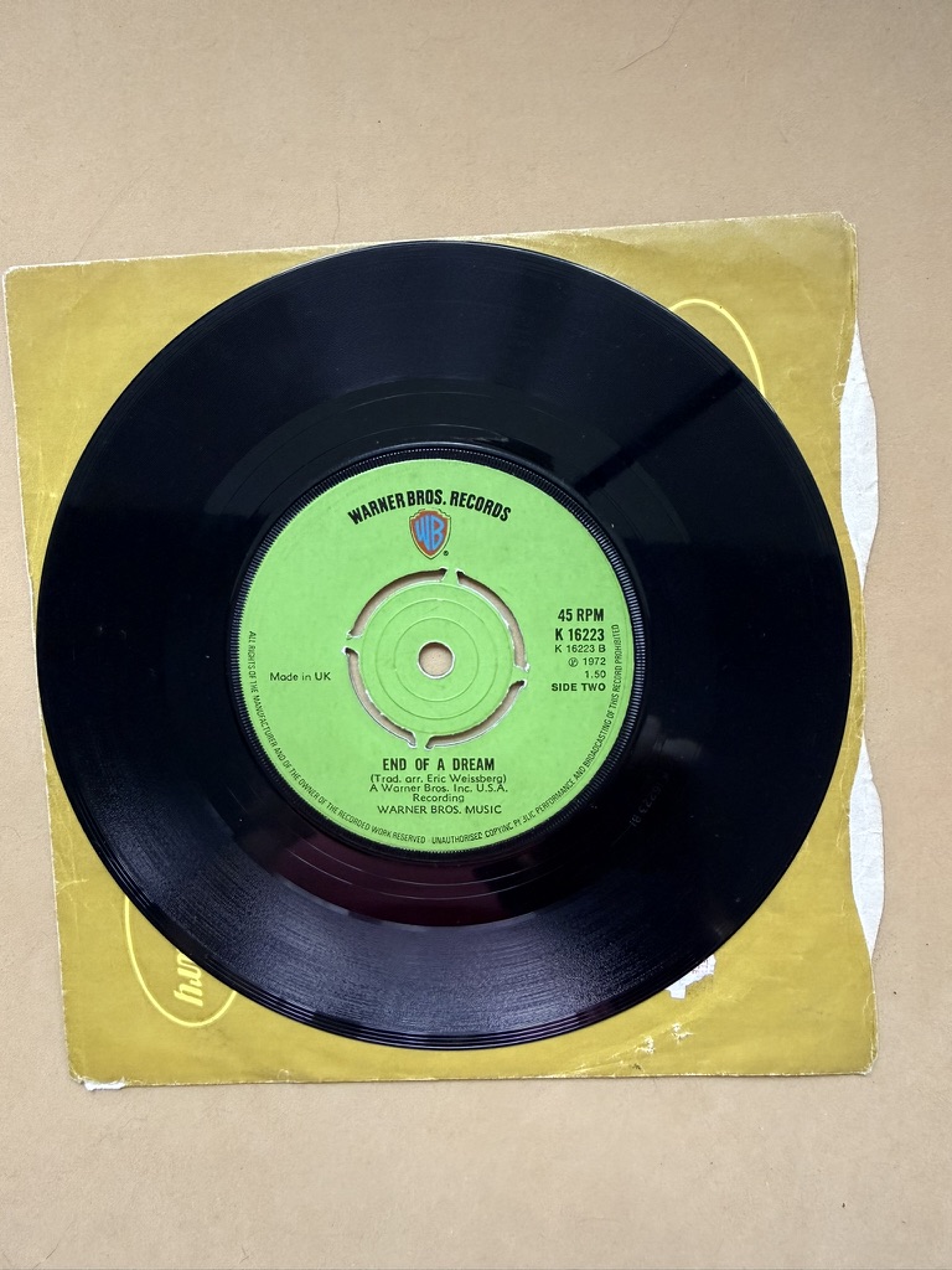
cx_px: 476
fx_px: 880
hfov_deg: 56.8
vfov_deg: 71.6
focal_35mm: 24
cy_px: 635
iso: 250
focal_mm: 2.22
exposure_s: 1/99
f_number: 2.2
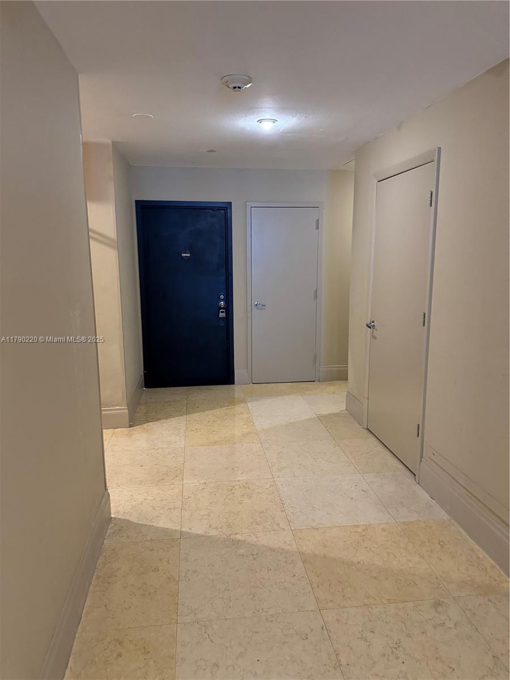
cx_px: 255
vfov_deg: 71.6
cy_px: 340
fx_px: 471
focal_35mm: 24
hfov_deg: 56.8
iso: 800
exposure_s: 1/60
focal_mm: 6.76
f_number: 1.78
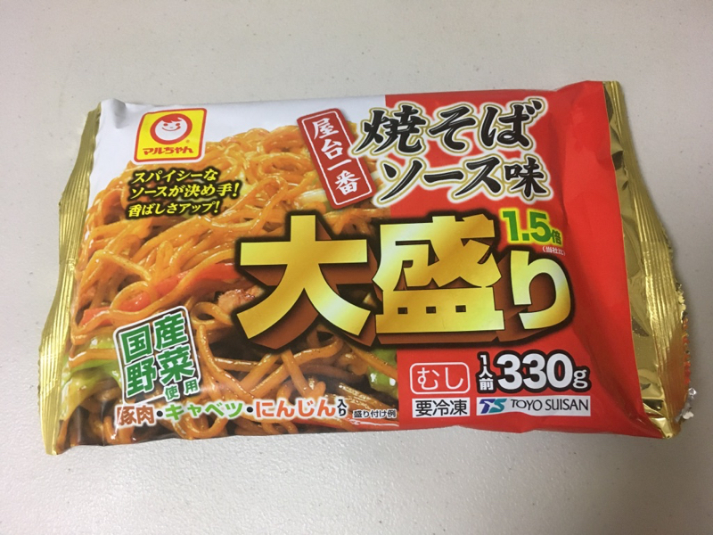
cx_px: 356
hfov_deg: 61.7
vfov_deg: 48.2
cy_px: 268
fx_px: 597
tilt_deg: -73.5
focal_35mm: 29
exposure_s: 1/17
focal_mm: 4.15
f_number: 2.2
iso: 200
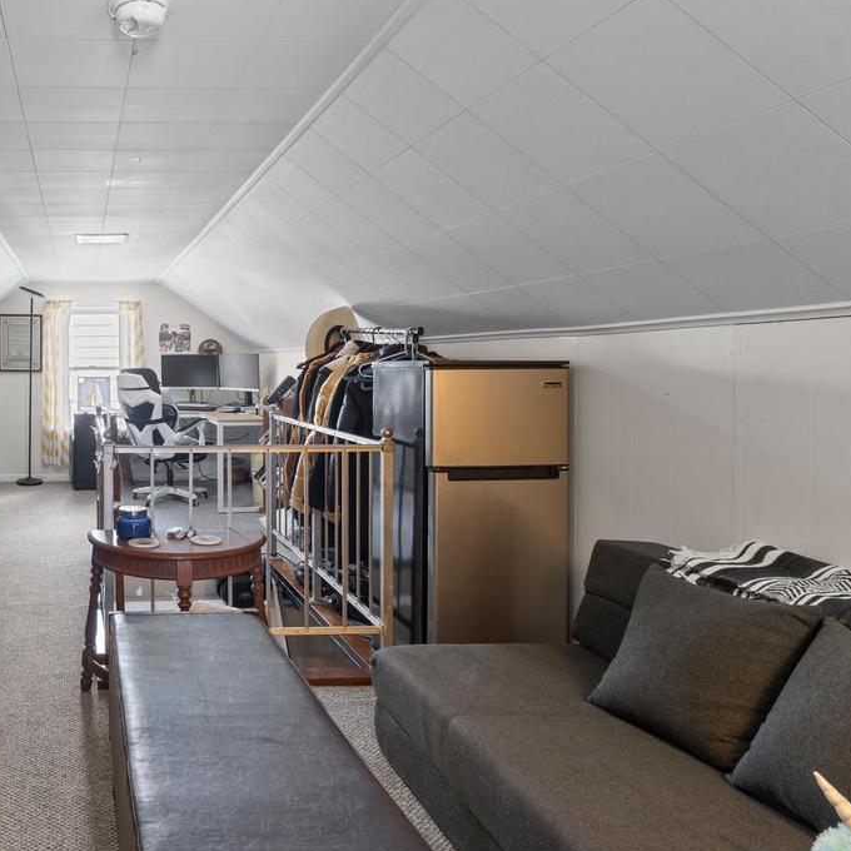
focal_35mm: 27
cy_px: 365
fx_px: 751
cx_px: 109
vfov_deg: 58.8
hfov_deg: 52.9
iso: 200
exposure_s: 5
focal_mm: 10
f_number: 7.1
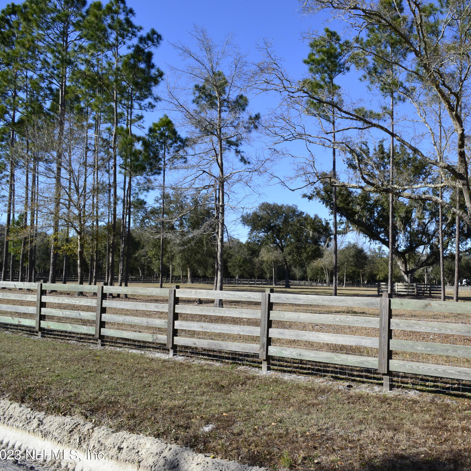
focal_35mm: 35
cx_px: 340
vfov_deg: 47.2
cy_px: 237
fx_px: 539
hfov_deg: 45.9
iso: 400
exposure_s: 1/400
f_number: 11
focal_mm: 18
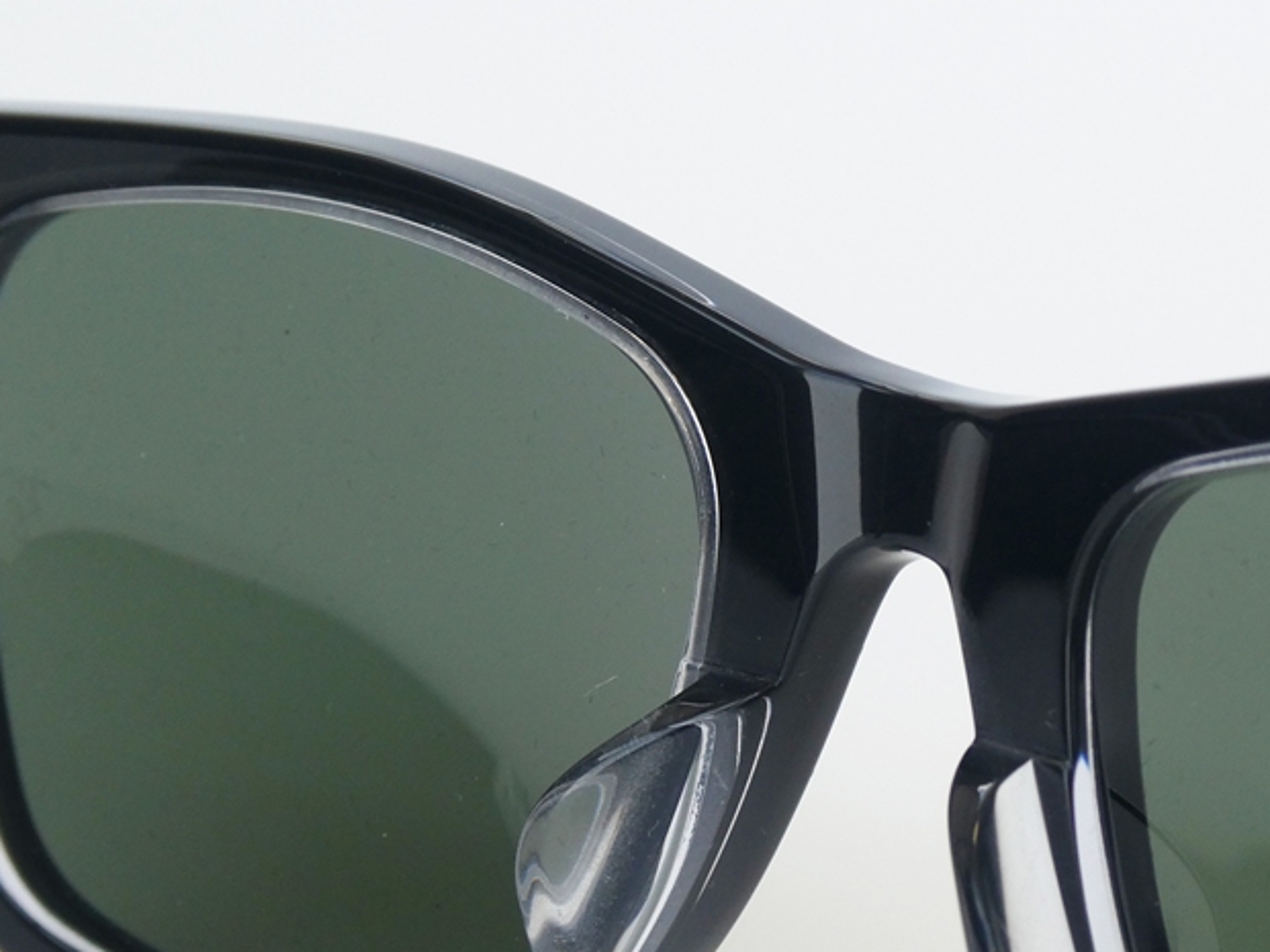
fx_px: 5321
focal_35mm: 145
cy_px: 705
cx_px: 777
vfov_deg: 10.2
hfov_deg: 13.6
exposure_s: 1/80
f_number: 4.9
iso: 100
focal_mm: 16.1
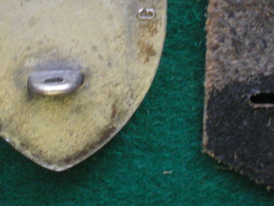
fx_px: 633
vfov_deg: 18.0
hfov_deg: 24.4
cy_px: -2
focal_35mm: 80
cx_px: 149
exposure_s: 1/15
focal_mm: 6.3
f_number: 3.1
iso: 400
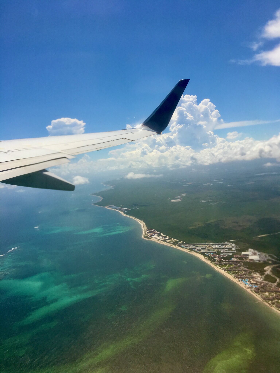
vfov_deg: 61.7
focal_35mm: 29
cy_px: 186
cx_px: 140
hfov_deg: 48.2
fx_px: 313
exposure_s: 1/1876
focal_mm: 4.15
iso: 25
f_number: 2.2
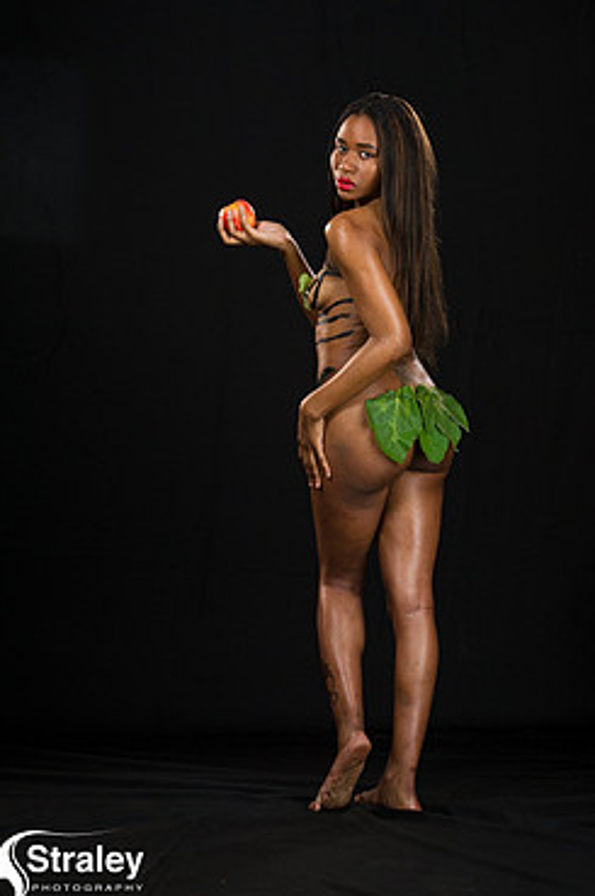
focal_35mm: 105
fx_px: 2610
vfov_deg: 19.5
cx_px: 339
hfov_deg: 13.0
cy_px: 369
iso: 400
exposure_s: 1/80
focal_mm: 86
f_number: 7.1
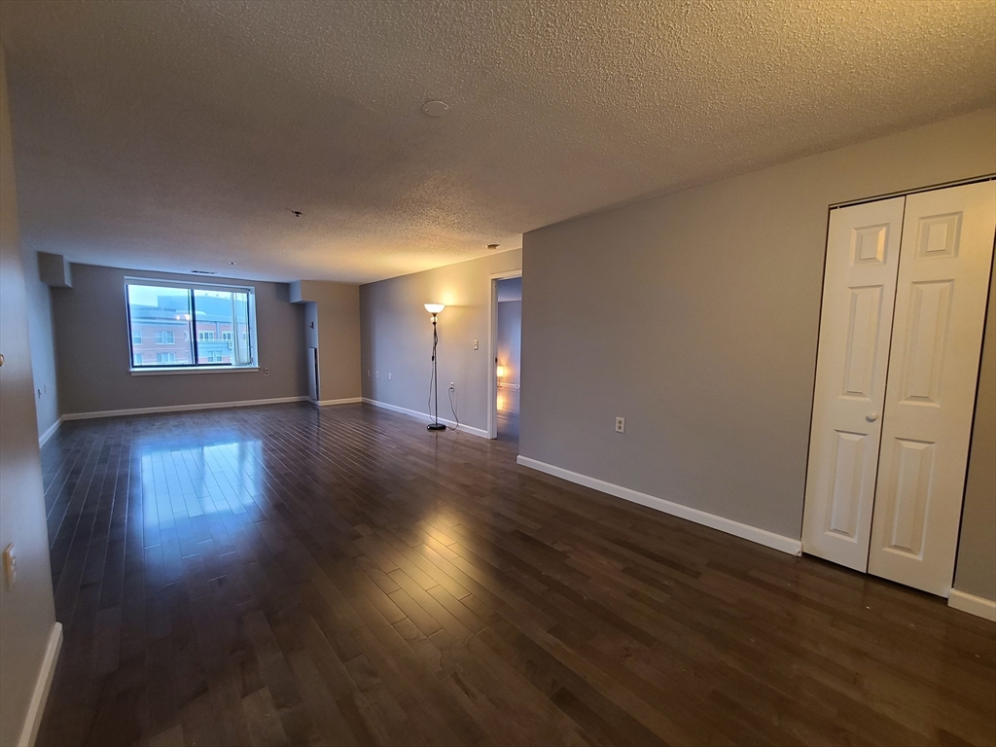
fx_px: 374
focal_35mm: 13
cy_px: 374
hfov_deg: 106.2
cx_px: 498
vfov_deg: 89.9
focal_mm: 2.2
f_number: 2.2
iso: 320
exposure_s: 1/29
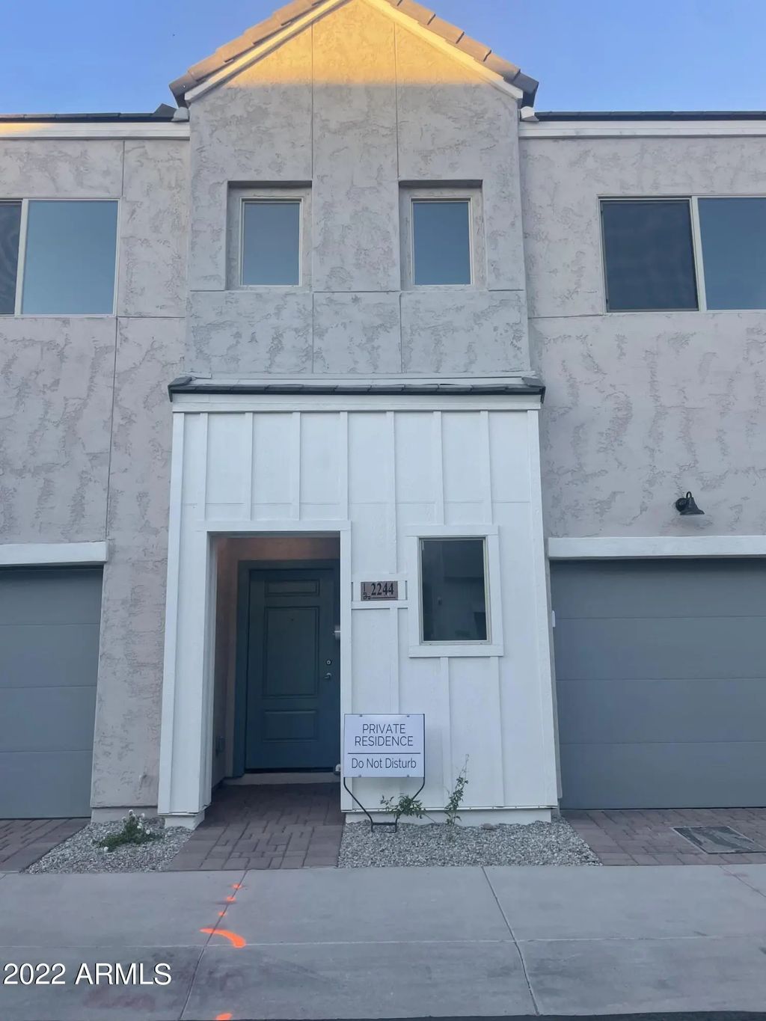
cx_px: 383
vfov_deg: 67.3
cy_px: 510
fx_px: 767
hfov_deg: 53.1
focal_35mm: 26
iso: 32
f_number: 1.6
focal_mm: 4.2
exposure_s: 1/335
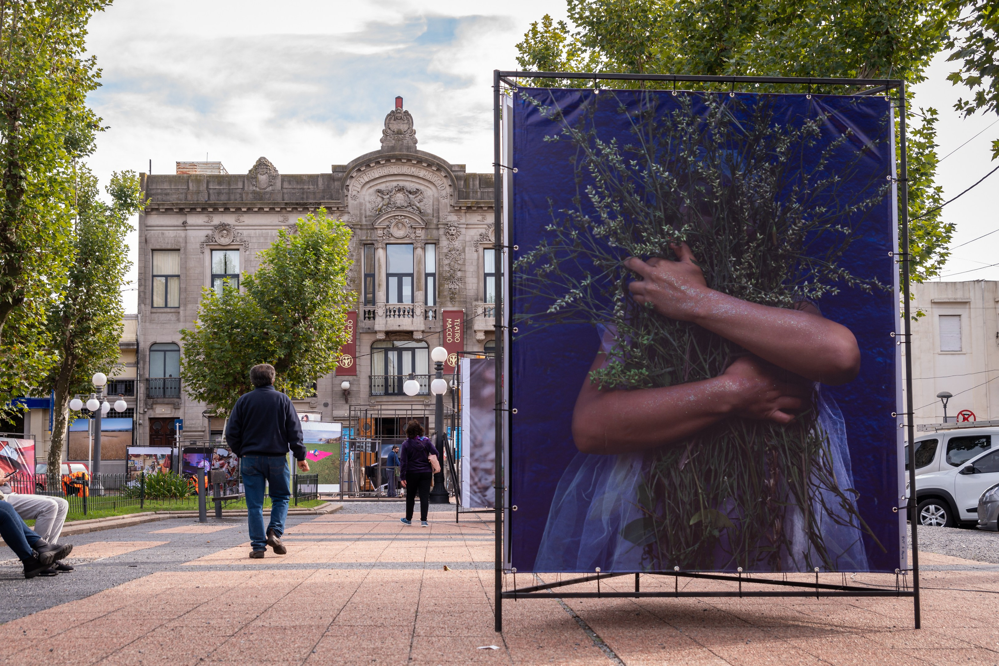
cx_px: 500
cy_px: 333
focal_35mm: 48
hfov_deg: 41.1
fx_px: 1332
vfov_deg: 28.1
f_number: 5.6
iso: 200
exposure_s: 1/160
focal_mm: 32
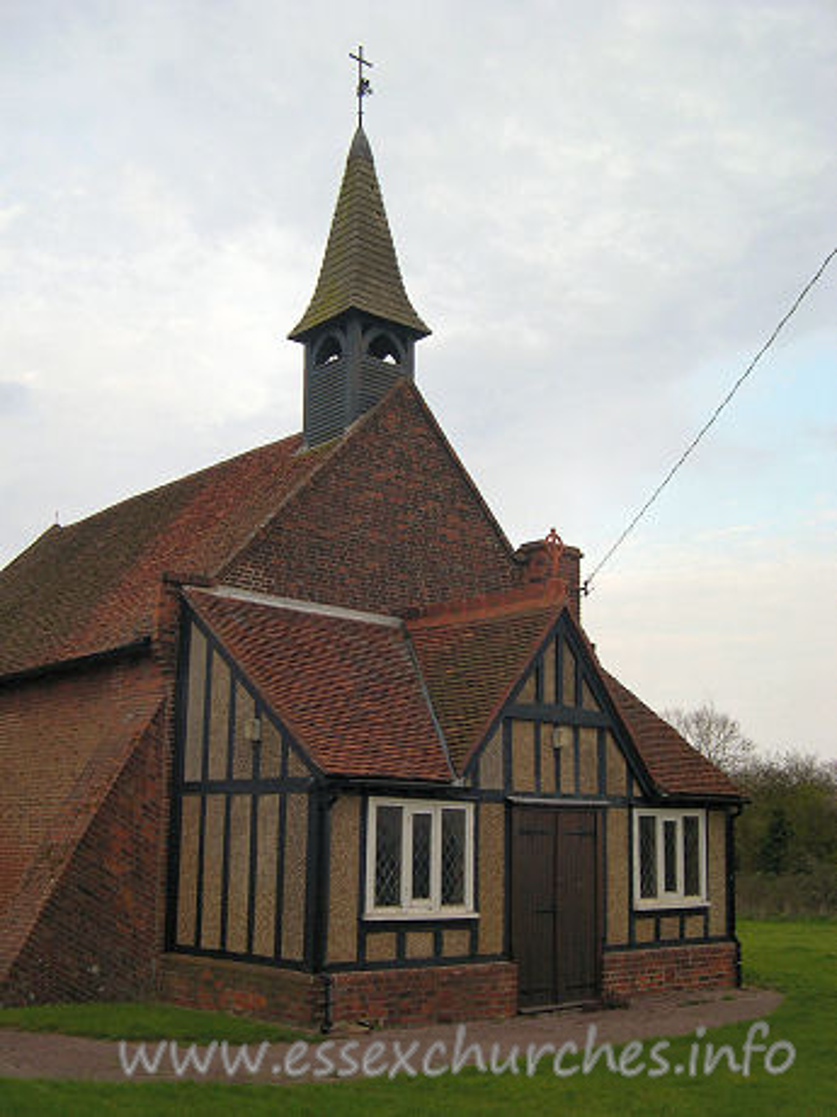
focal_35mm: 38
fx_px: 1225
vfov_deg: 49.0
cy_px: 558
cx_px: 418
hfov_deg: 37.7
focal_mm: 8
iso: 100
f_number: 2.8
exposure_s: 1/240
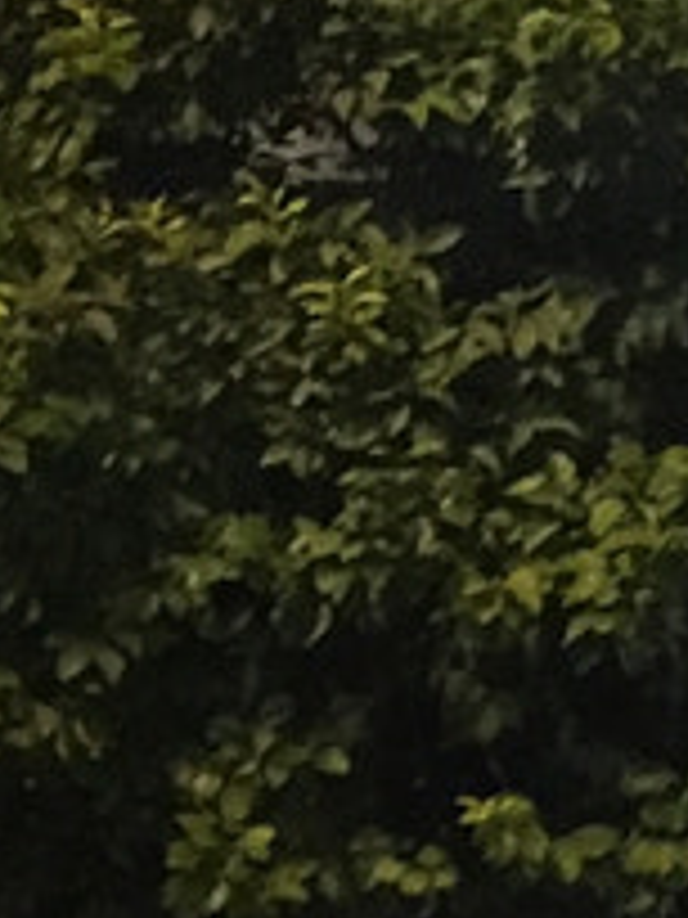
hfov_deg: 5.7
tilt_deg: +7.5
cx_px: 2640
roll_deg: +0.3
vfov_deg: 8.7
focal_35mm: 227
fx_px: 6016
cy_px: 490
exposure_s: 1/33
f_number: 2.2
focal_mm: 4.15
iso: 160
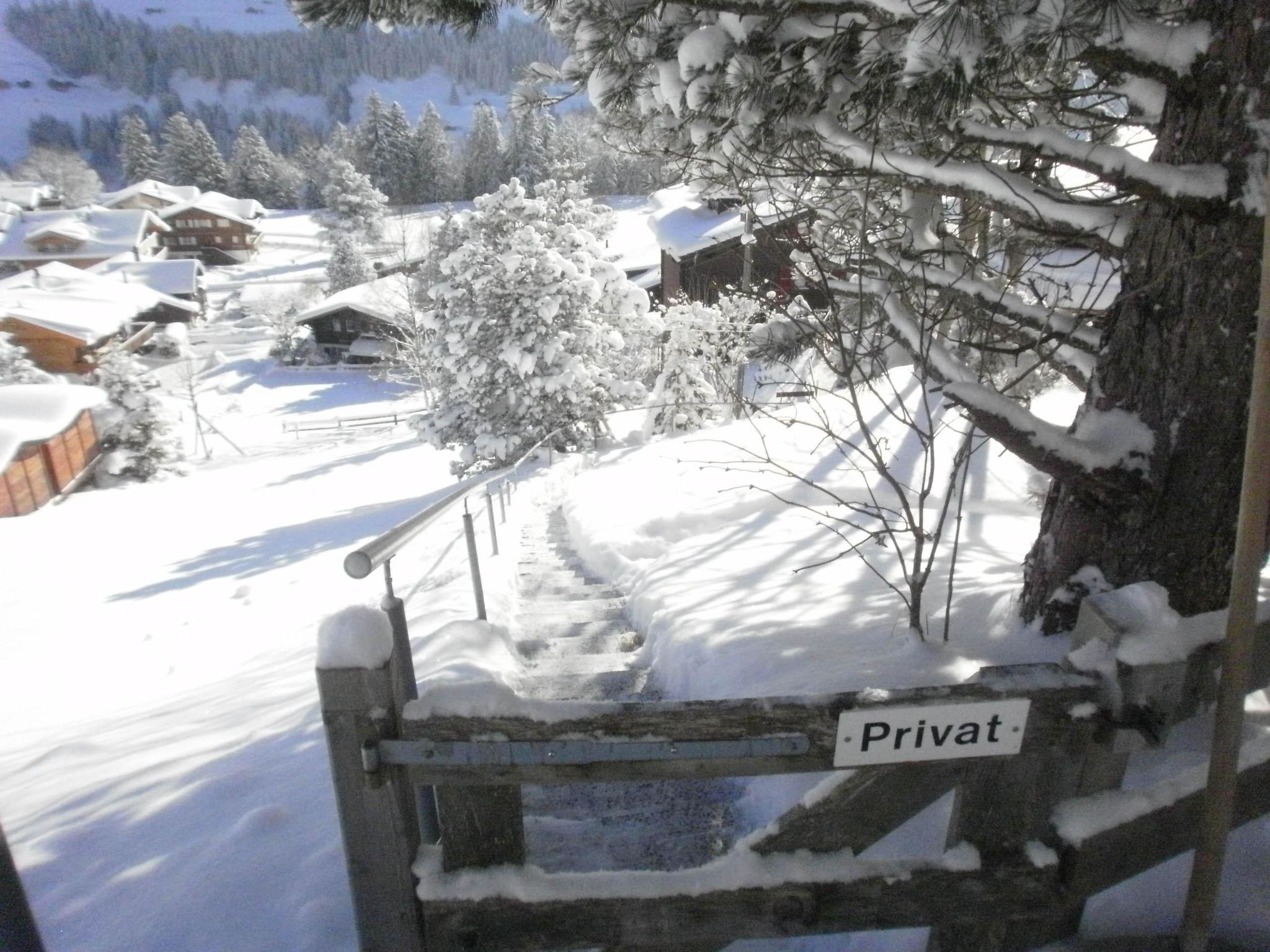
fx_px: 954
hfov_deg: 67.3
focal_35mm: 26
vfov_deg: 53.1
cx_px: 635
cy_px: 476
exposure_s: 1/2000
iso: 800
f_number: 7.8
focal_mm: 4.65
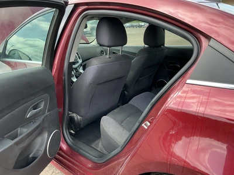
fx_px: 189
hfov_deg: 63.4
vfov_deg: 49.7
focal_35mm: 28
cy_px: 88
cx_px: 117
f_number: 1.8
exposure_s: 1/154
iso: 20
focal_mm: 3
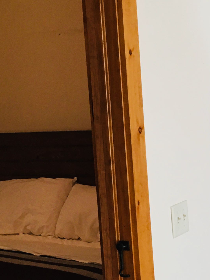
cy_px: 157
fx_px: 663
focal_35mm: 82
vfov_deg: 23.8
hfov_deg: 18.0
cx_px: 94
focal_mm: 4.15
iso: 80
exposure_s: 1/30
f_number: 2.2
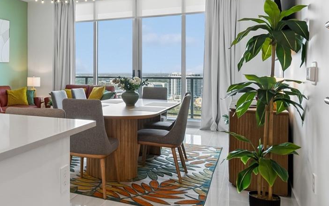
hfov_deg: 50.2
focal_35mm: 35
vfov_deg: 36.0
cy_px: 72
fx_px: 314
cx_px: 44
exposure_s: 1/80
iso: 100
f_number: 7.1
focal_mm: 10
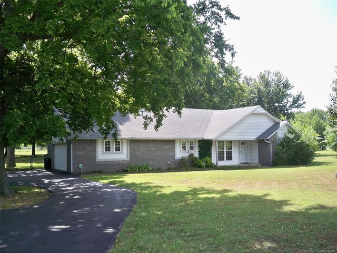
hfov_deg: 52.6
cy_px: 126
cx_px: 168
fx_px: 341
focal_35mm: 35
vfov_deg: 40.7
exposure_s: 1/250
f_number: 3.1
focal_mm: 6.3
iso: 64
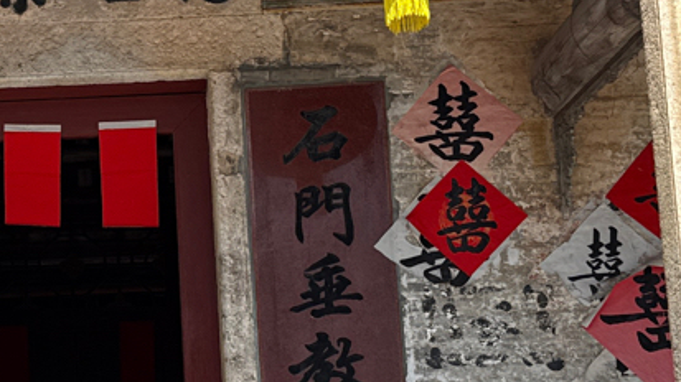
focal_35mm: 95
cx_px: 30
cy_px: 238
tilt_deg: +12.7
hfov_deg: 21.8
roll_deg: +2.3
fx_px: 1715
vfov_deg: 12.7
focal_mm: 6.76
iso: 80
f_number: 1.78
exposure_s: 1/4405
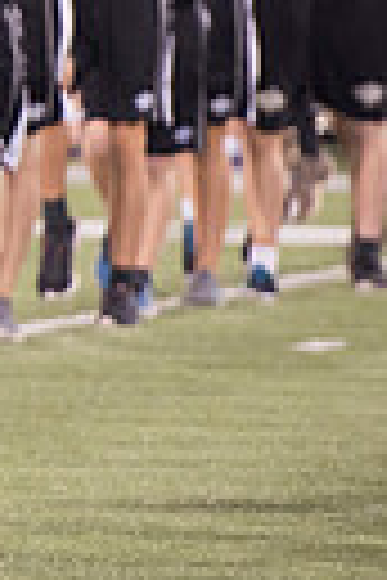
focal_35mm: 901
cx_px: -680
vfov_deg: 2.3
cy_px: -101
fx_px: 14527
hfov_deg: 1.5
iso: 1000
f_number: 2.8
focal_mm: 200
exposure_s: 1/320
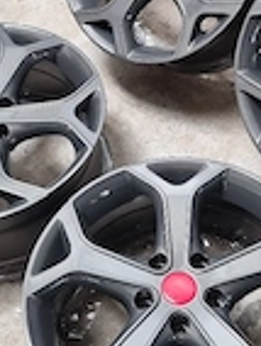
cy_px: 93
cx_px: 168
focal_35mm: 73
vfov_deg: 26.3
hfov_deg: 20.2
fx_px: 732
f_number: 1.8
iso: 250
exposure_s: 1/50
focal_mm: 5.4
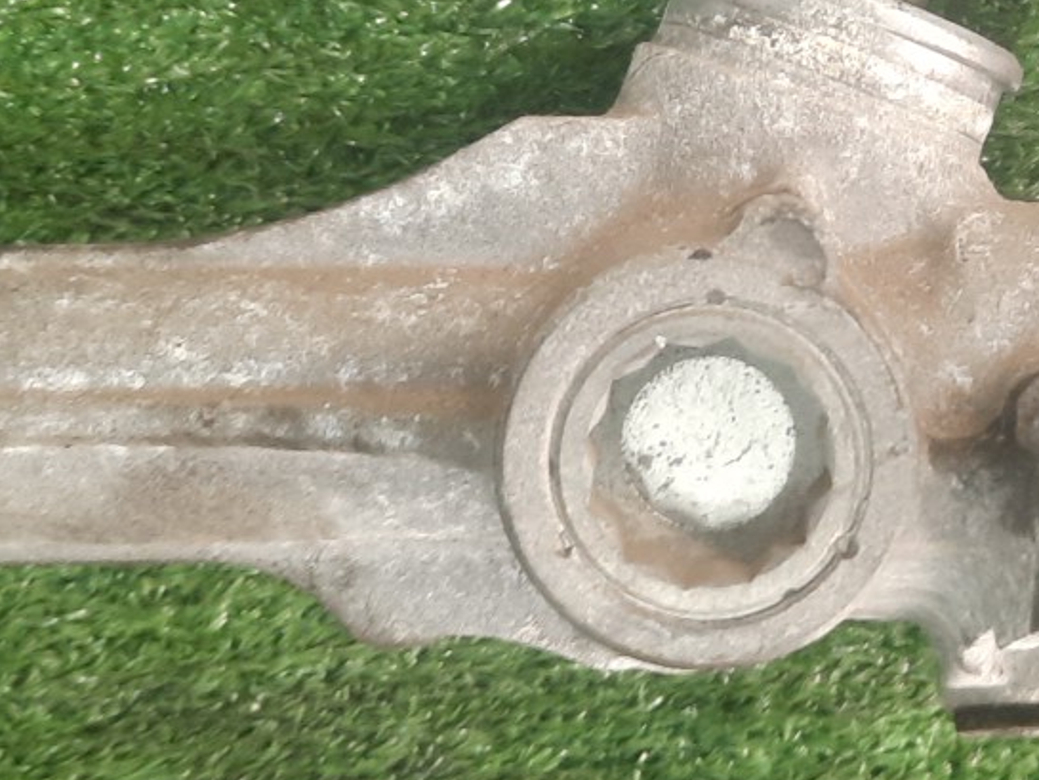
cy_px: 187
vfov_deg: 22.0
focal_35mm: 66
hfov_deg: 28.7
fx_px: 1981
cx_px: 835
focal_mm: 4.6
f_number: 2
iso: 361
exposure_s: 1/50
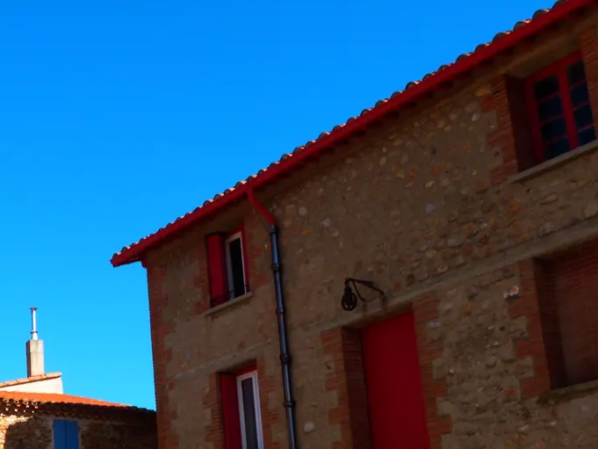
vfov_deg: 23.1
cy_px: 395
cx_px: 55
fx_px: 1071
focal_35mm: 62
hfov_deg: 29.8
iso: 100
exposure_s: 1/250
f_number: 5.6
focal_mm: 5.9
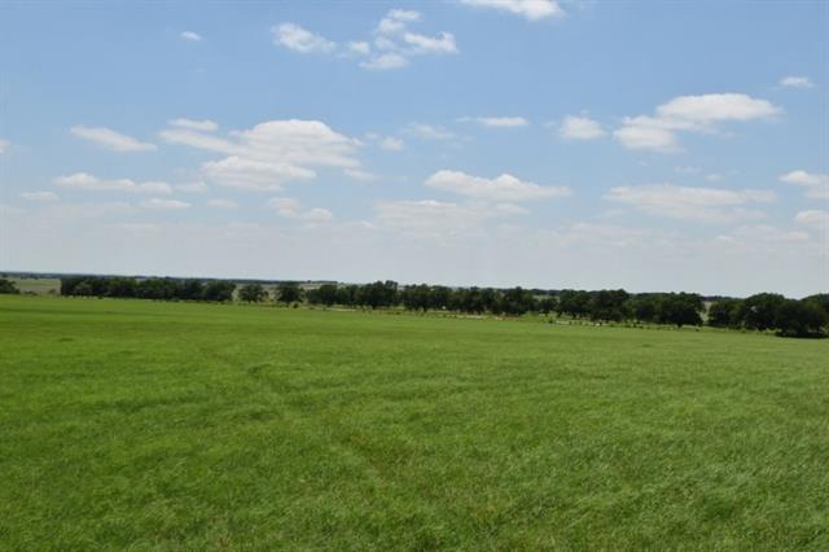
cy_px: 276
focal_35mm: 36
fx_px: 829
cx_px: 414
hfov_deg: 53.2
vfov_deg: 36.8
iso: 200
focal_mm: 24
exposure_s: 1/400
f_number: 10
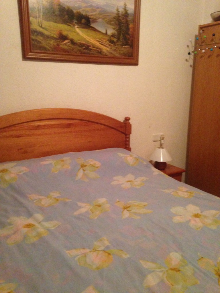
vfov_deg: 55.4
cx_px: 110
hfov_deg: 42.9
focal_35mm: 33
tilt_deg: -9.7
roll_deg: -1.2
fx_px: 280
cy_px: 146
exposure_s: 1/17
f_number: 2.4
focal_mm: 4.12
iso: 500
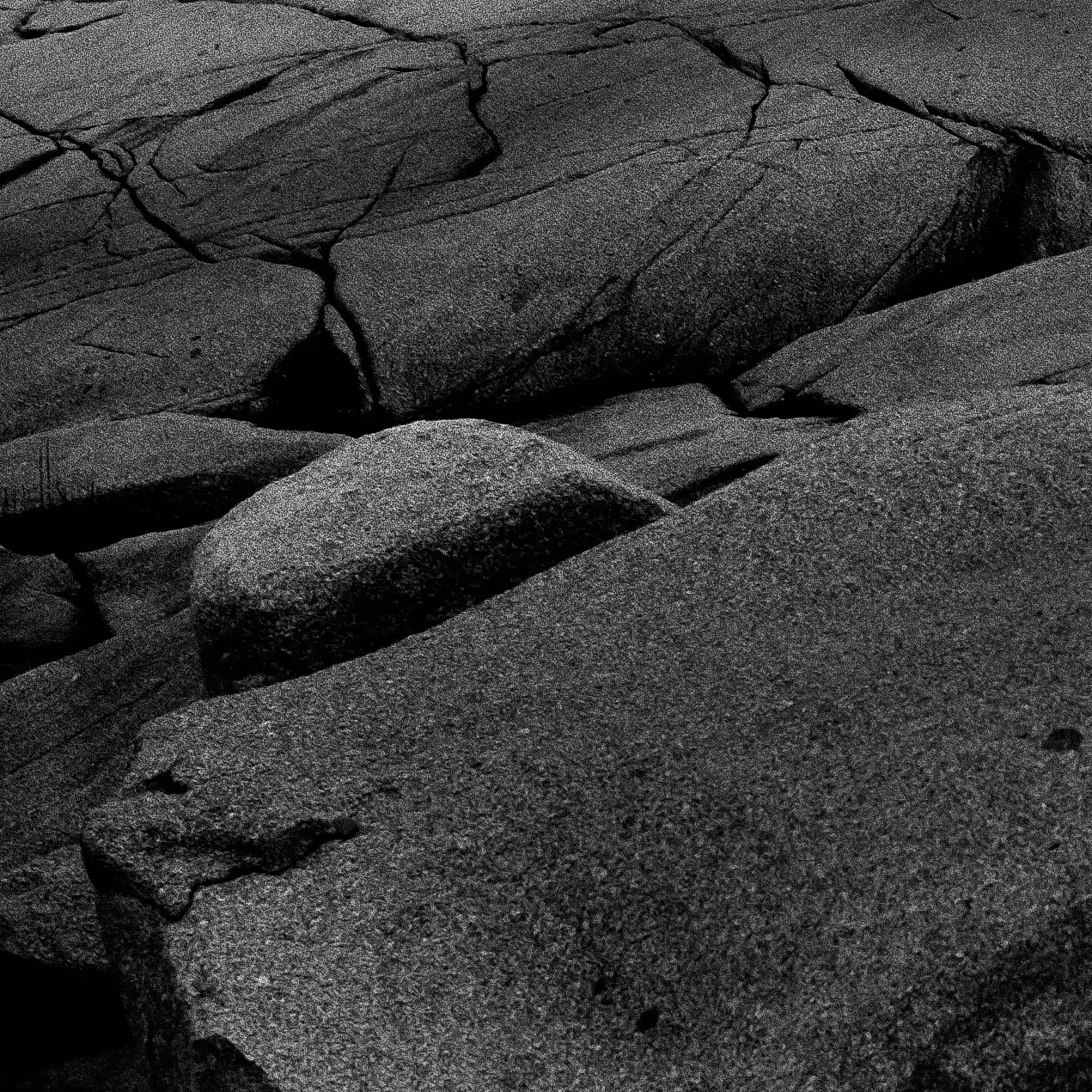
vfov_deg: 12.0
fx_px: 5211
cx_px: 1679
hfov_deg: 11.4
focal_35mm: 146
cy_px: 594
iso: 160
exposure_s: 1/80
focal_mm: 23
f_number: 4
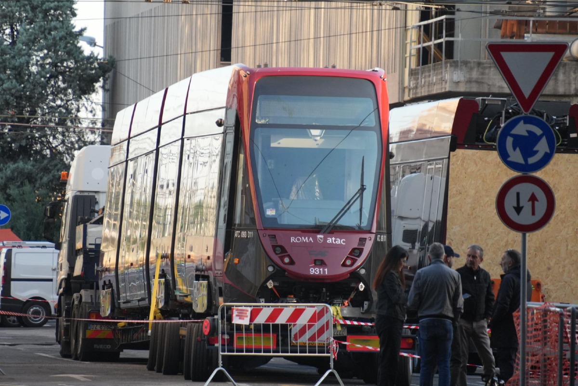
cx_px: 289
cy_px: 193
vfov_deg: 3.1
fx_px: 7230
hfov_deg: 4.6
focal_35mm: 450
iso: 2000
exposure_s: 1/500
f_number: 6.3
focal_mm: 300
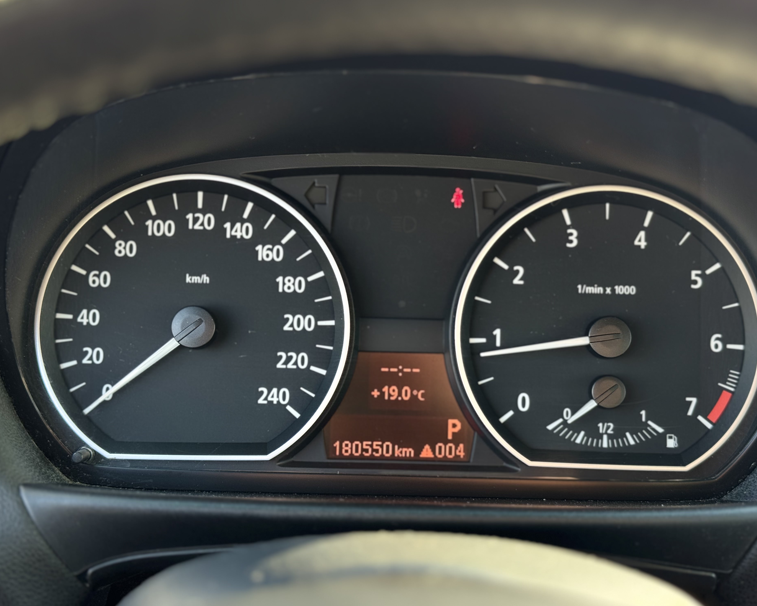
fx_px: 1143
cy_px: 307
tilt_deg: -14.1
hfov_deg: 36.6
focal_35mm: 51
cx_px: 398
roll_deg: -1.0
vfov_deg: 29.7
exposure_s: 1/153
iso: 64
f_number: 1.78
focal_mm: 6.76
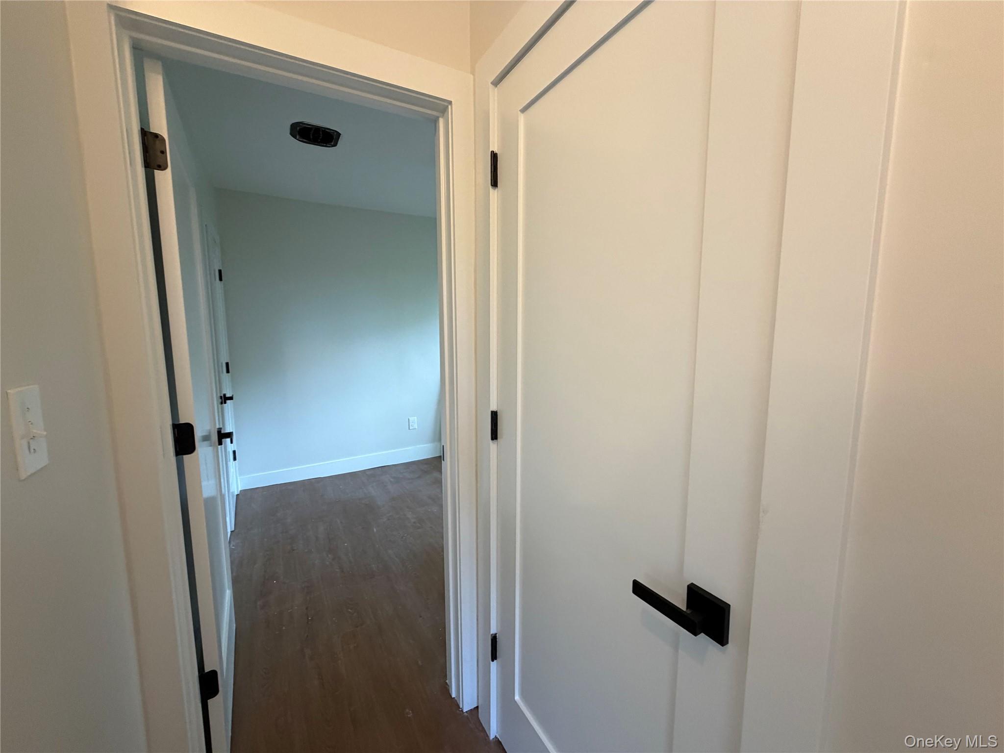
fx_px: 406
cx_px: 502
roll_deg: +0.7
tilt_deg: -7.3
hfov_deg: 102.1
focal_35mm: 14
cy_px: 376
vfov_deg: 85.7
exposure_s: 1/60
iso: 250
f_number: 2.2
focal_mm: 2.22
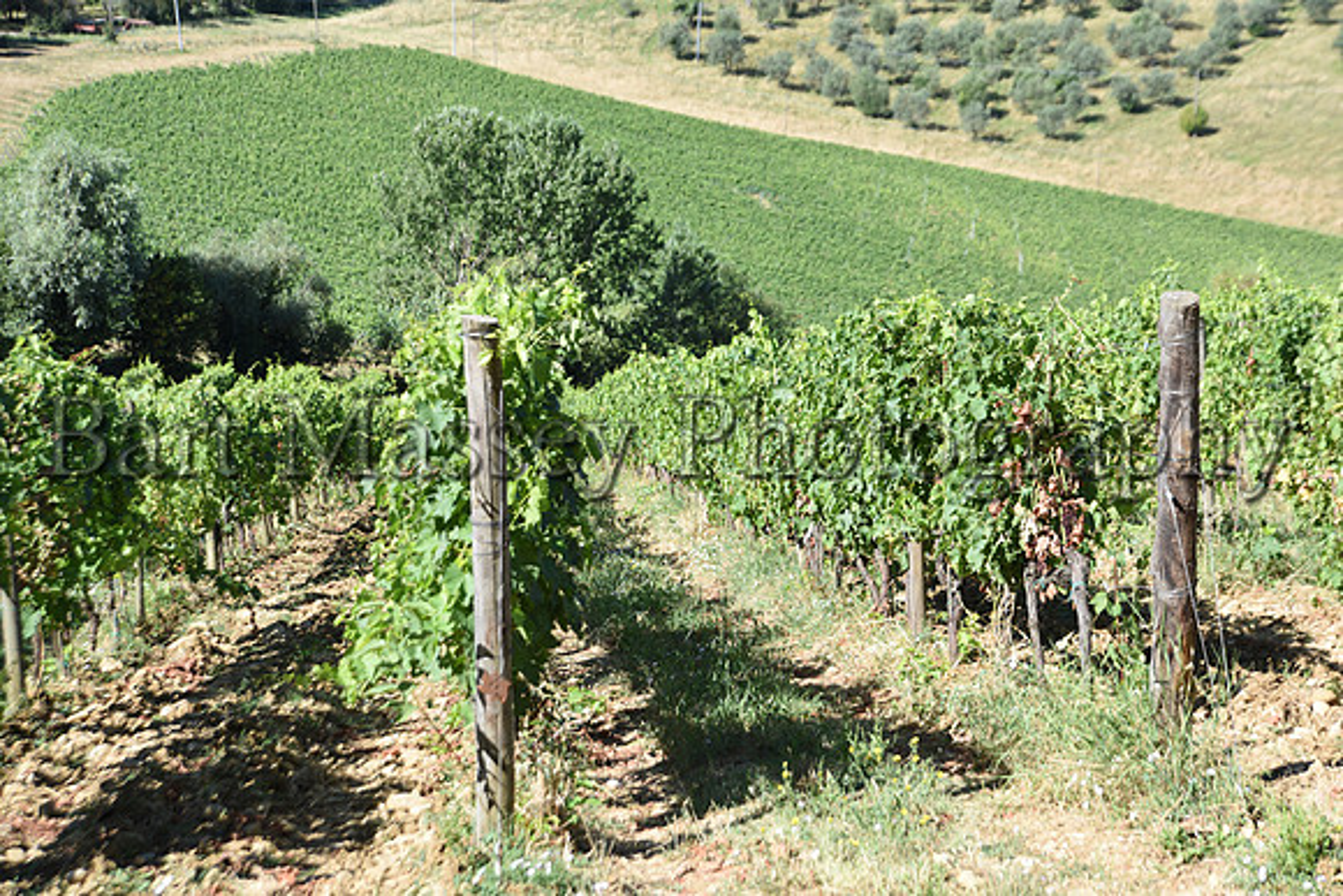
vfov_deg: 20.9
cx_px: 672
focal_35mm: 65
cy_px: 448
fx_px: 2425
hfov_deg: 31.0
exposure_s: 1/200
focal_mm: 65
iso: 64
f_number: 5.6
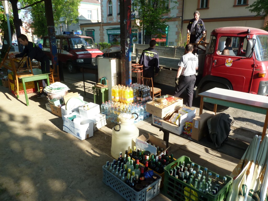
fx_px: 194
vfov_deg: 54.9
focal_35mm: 25
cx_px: 134
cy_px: 100
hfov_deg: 69.4
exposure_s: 1/125
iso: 80
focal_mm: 4.1
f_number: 4
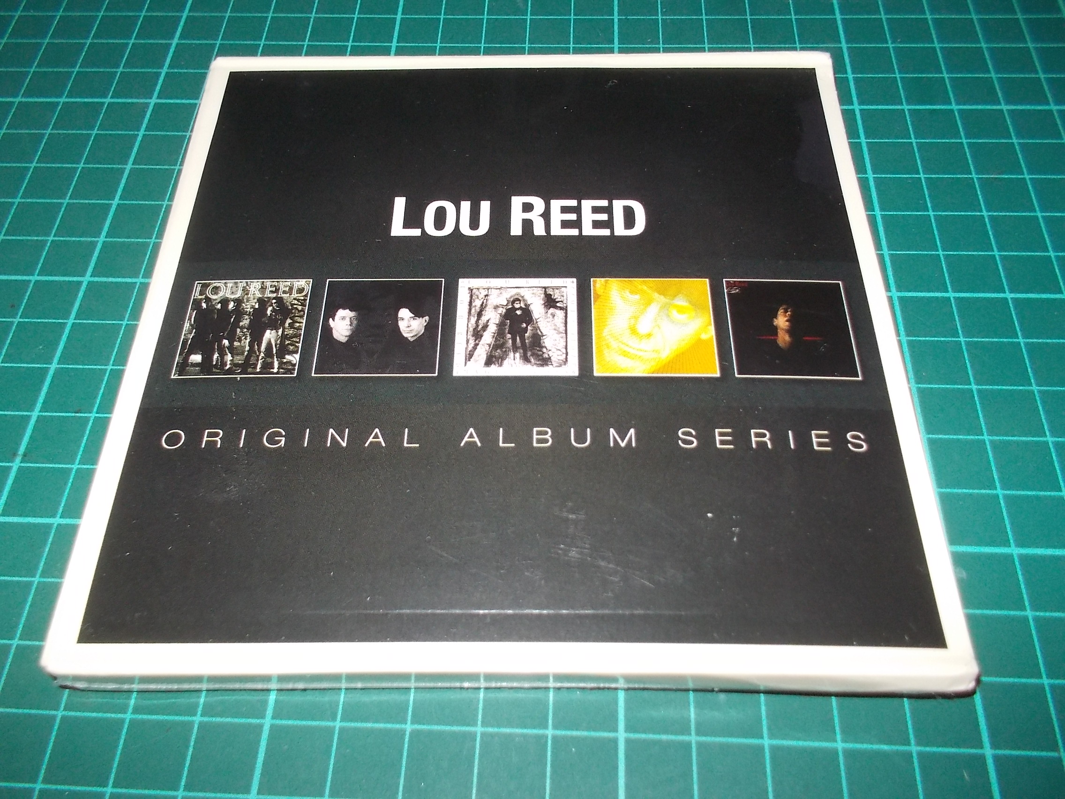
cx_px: 532
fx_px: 892
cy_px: 400
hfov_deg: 61.7
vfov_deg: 48.2
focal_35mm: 29
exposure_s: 1/30
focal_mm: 4.1
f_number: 3.3
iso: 200
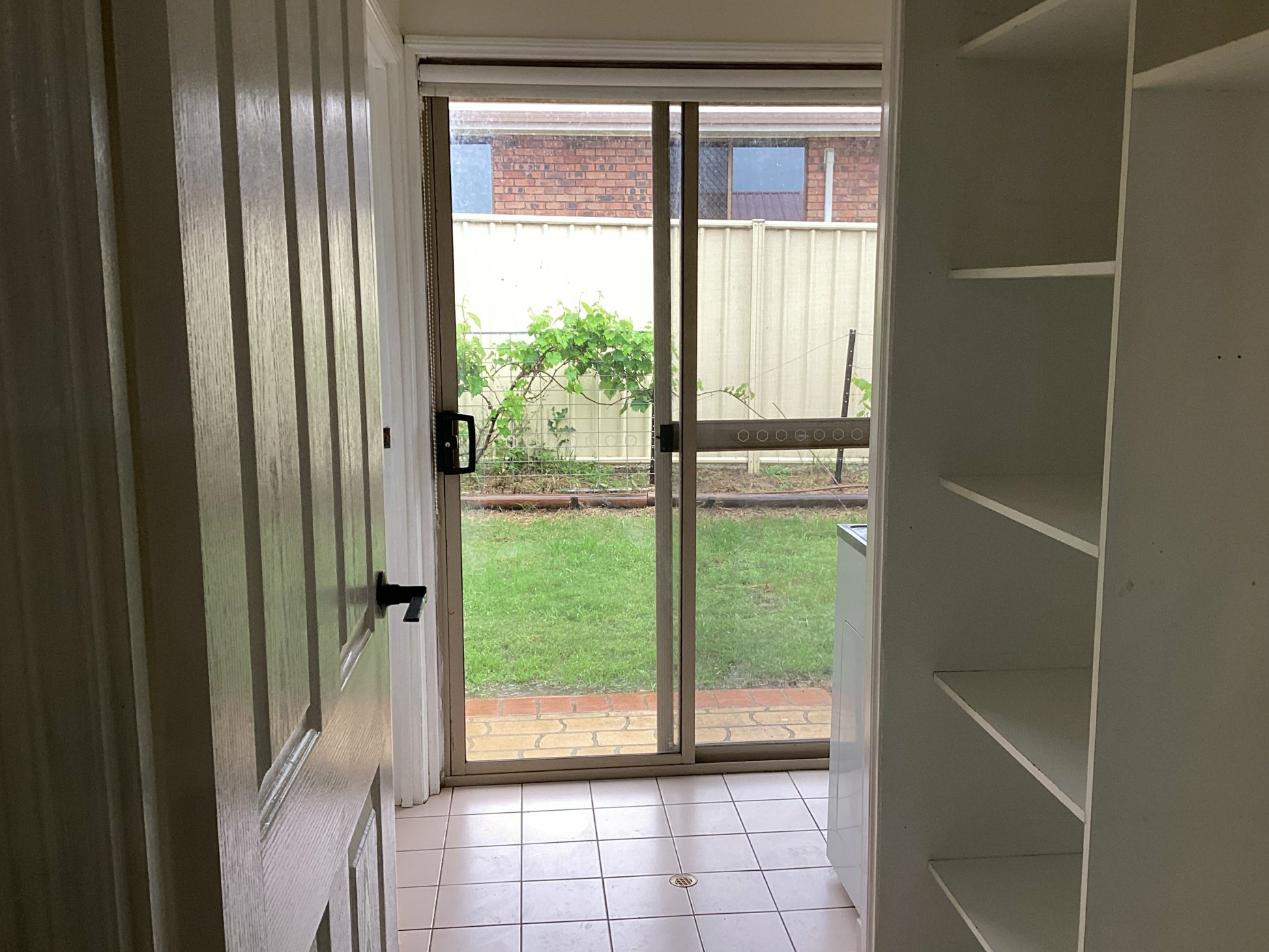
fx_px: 1173
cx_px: 642
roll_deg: +0.2
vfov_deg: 44.2
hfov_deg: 56.8
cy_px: 473
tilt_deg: -9.5
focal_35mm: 32
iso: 64
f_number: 2.4
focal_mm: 3.3
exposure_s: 1/50
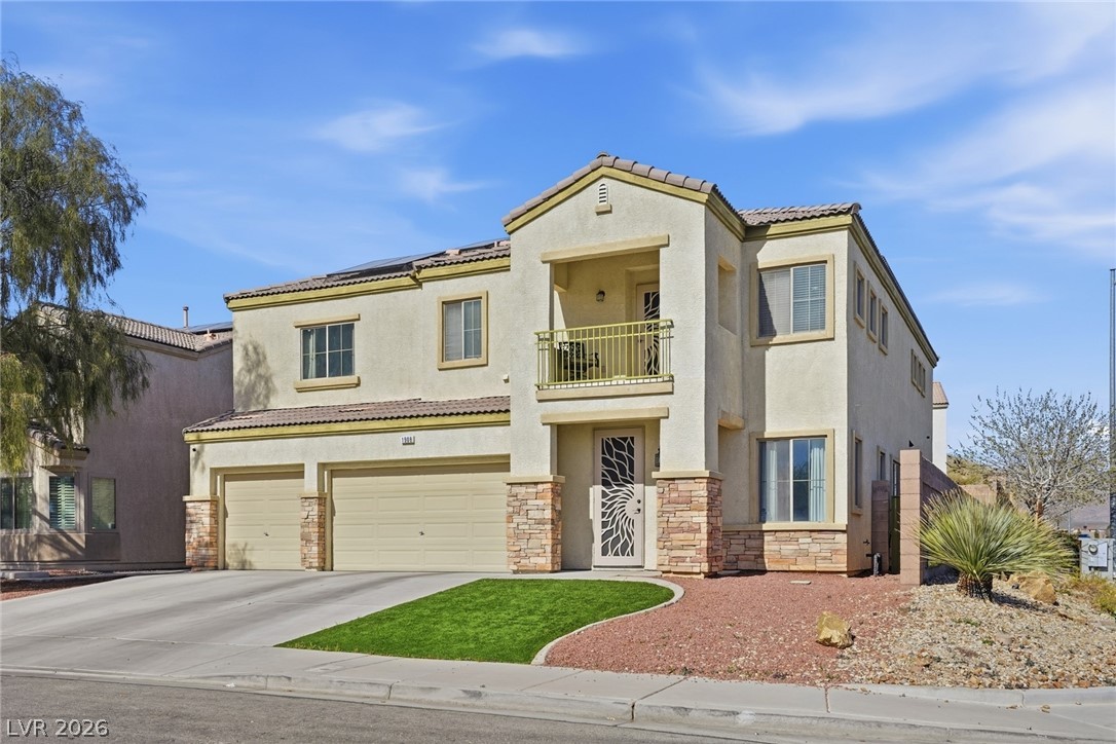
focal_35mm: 31
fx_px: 961
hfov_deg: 60.3
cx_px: 558
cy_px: 372
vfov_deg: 42.3
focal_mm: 31
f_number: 9
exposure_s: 1/4000
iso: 250
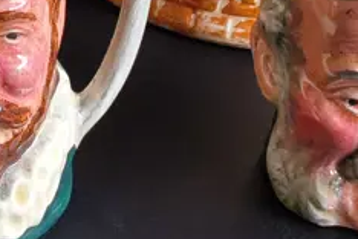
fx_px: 1223
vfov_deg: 10.8
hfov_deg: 16.0
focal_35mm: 123
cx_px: -64
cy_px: -84
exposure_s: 1/100
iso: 100
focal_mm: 2.87
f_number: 2
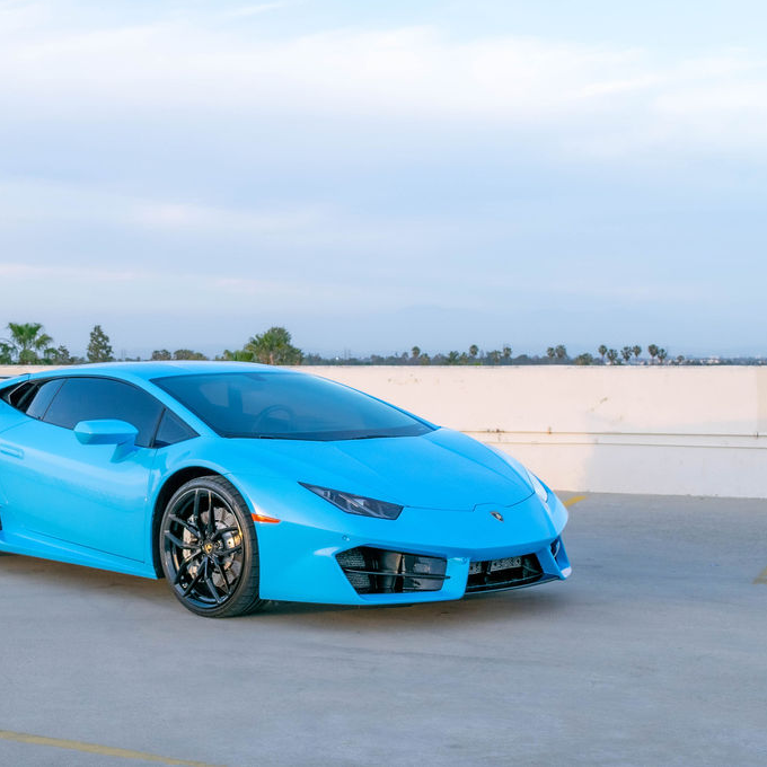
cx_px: 215
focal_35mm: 60
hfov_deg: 28.3
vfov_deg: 28.6
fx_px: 1504
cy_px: 383
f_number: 8
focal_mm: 30
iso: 360
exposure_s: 1/250
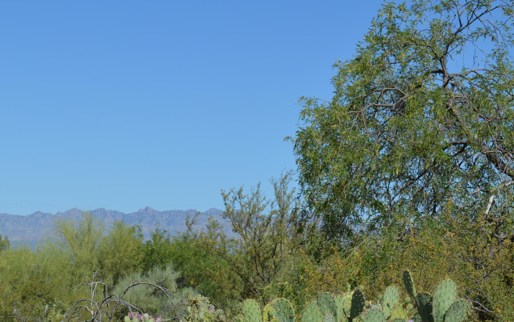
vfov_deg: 13.4
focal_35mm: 97
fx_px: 1359
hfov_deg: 21.3
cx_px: 141
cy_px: 263
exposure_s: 1/320
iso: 100
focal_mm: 36
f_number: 9
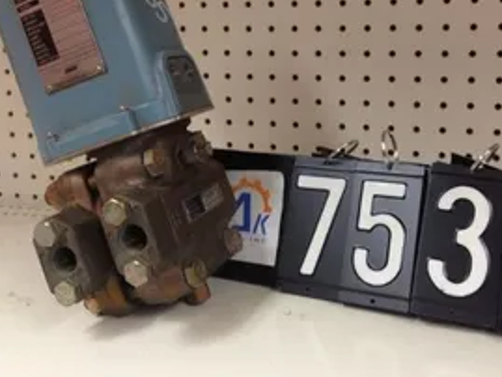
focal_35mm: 52
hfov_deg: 36.8
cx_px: 276
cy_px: 131
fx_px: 754
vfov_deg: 27.9
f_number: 2.4
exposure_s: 1/20
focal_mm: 4.28
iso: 80
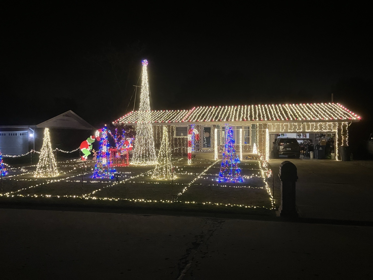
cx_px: 186
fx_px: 302
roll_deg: +0.1
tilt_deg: +0.4
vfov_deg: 49.7
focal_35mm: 28
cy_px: 140
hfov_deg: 63.4
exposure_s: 1/30
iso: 500
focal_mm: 3.99
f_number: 1.8
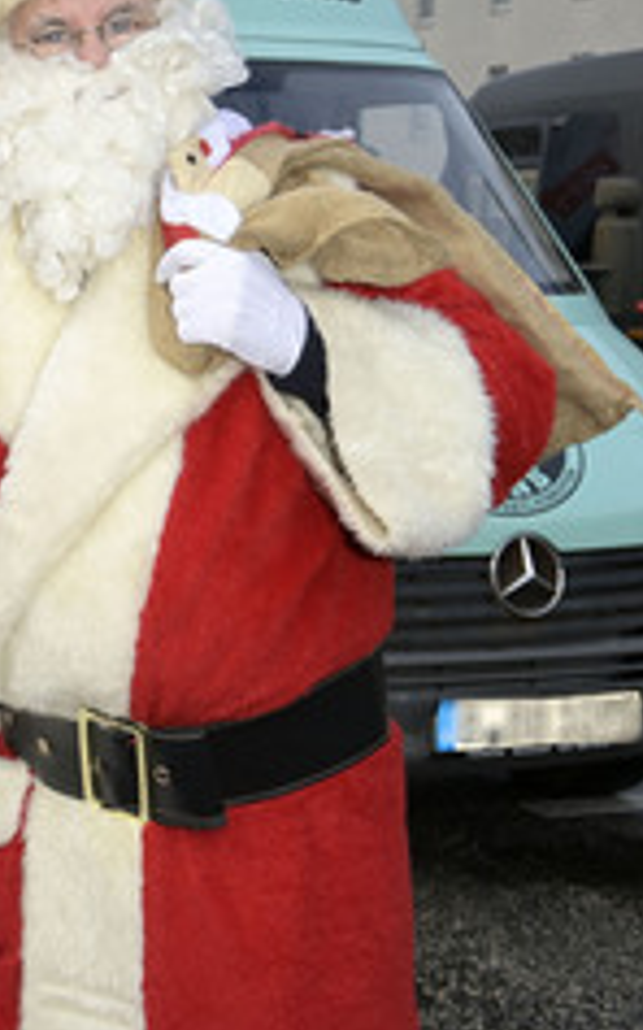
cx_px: -245
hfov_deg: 19.0
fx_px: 1739
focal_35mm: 62
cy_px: 435
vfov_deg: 32.9
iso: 1000
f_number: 9
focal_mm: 32
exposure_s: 1/250
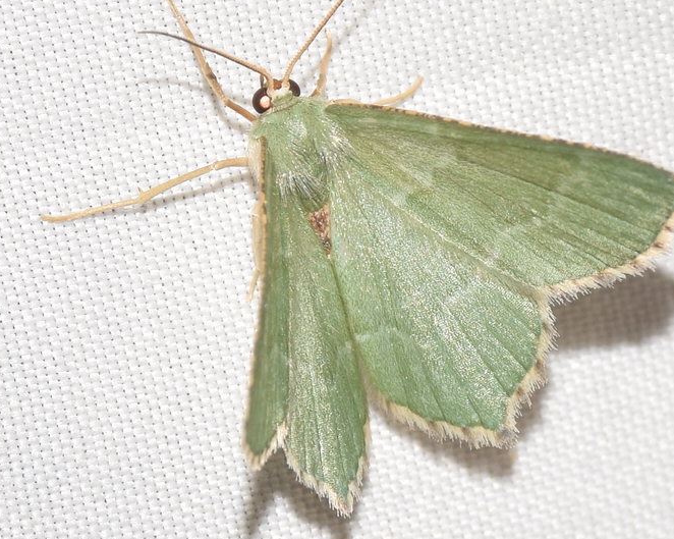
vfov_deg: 5.4
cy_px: 285
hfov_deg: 6.8
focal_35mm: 286
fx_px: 5703
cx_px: 412
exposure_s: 1/160
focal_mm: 140
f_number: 13
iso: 100
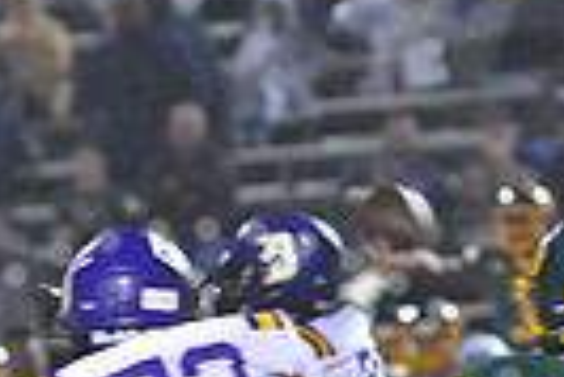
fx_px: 13660
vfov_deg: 1.6
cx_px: 199
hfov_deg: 2.4
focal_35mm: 871
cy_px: 618
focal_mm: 200
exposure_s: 1/160
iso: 4000
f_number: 4
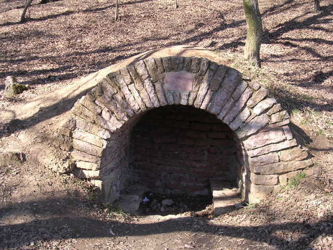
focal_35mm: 38
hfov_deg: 49.0
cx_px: 166
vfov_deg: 37.7
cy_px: 125
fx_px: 366
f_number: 2.8
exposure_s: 1/204
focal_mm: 5.8
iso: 100
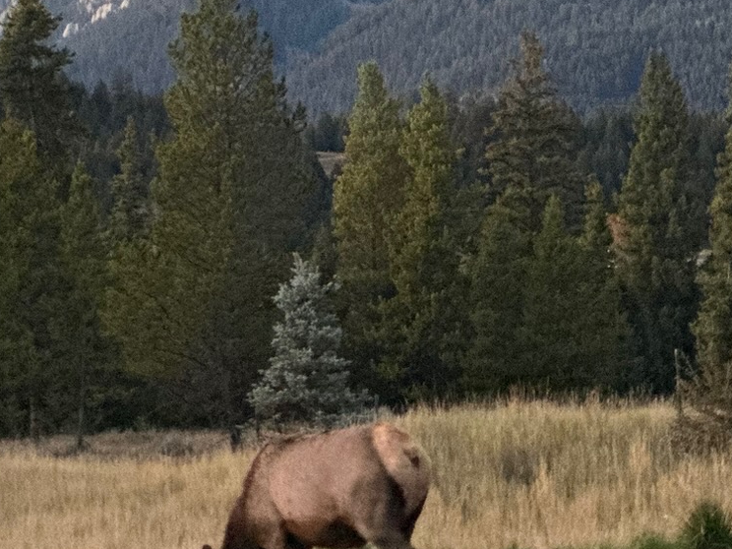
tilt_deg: +3.4
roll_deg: +1.5
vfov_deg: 7.0
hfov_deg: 9.3
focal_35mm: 212
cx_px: 241
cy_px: 119
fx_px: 4483
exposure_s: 1/15
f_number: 2.8
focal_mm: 9
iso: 640
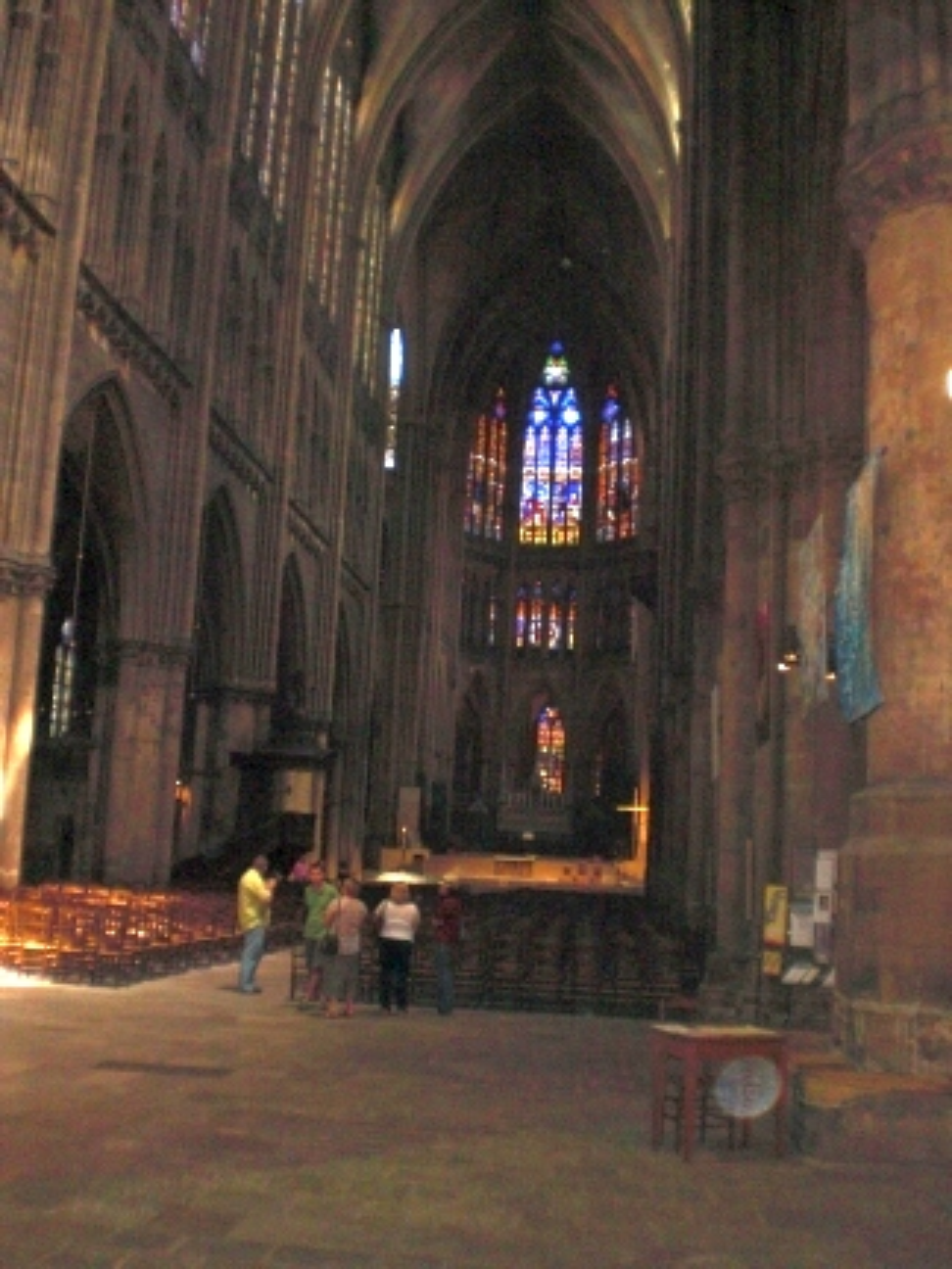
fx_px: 1393
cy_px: 634
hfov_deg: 37.7
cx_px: 476
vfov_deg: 49.0
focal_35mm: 38
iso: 200
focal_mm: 6.3
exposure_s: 1/60
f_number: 3.1
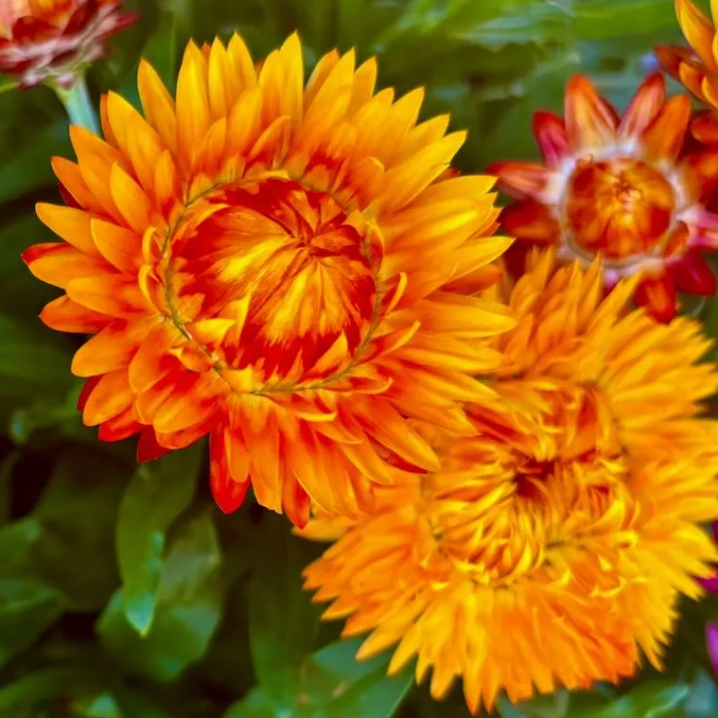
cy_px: 357
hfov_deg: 52.1
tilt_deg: -76.9
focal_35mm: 31
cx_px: 283
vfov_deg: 52.5
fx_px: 727
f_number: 1.6
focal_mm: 5.96
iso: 40
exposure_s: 1/181
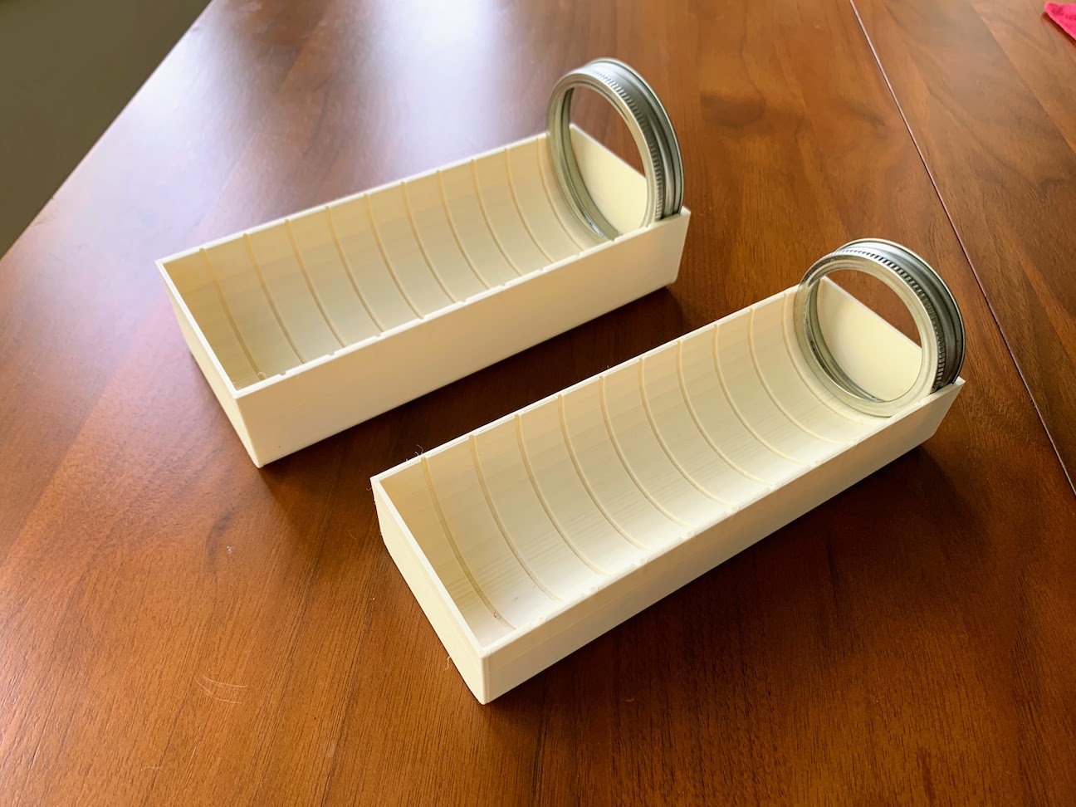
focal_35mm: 26
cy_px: 404
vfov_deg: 53.1
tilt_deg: -47.4
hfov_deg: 67.3
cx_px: 538
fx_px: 808
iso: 40
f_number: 1.8
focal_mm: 4.25
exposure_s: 1/122
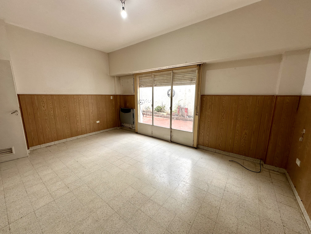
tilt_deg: -9.7
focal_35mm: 14
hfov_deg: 102.1
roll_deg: +0.8
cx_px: 156
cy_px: 117
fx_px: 126
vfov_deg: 85.7
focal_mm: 2.22
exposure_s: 1/99
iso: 64
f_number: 2.2
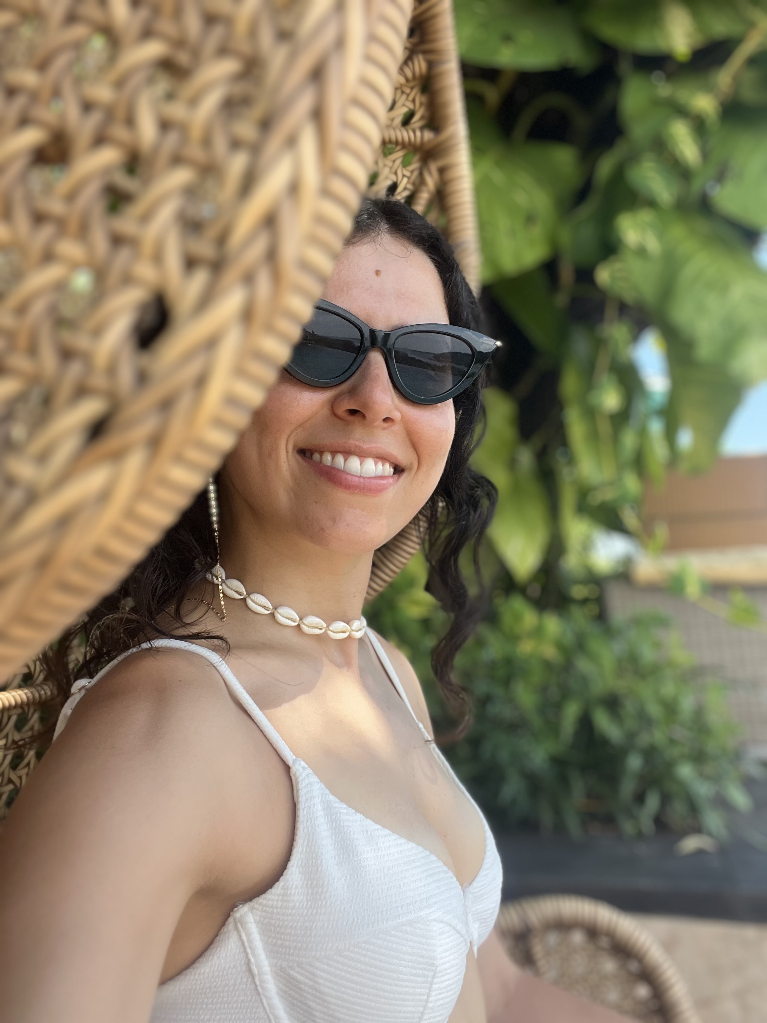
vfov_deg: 60.0
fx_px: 886
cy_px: 512
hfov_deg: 46.8
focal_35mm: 30
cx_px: 384
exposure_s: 1/244
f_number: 2.2
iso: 32
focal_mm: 2.71
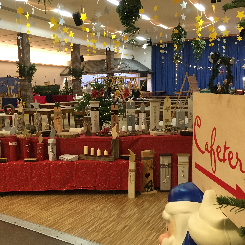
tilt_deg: -6.9
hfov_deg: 47.0
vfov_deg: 47.2
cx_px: 103
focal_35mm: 35
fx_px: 280
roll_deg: +0.9
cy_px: 125
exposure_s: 1/25
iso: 200
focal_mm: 4.15
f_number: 2.2
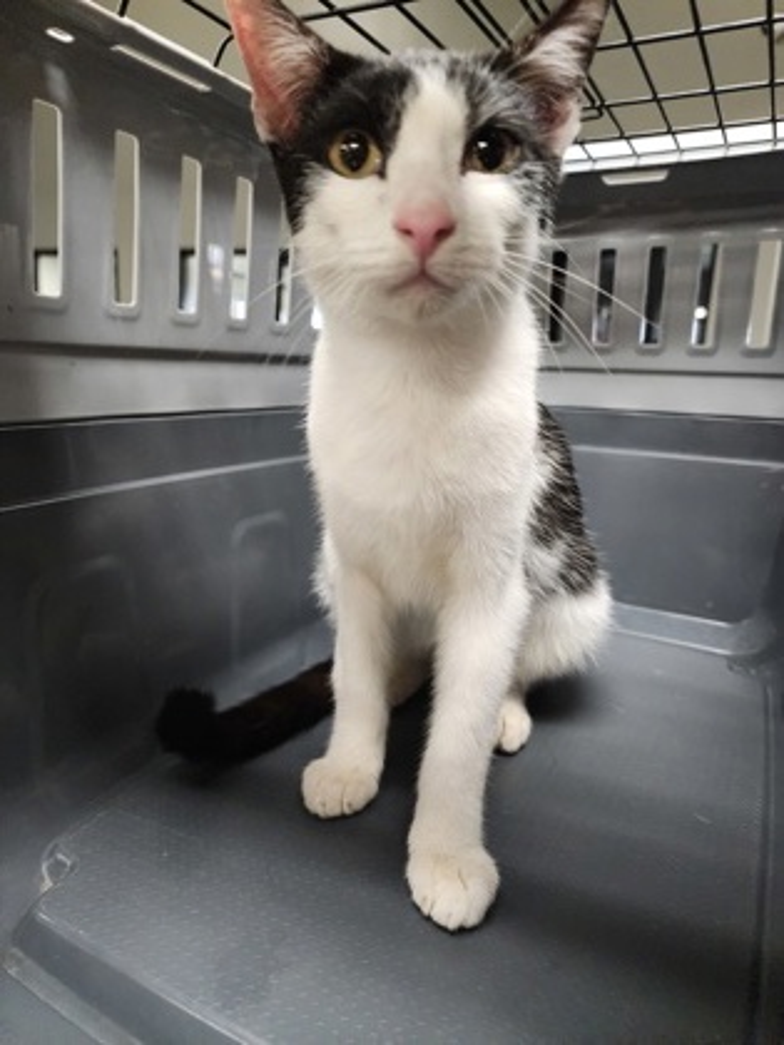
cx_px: 392
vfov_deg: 73.9
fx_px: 695
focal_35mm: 23
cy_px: 522
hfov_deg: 58.9
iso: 1000
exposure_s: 1/120
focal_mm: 6.4
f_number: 1.8
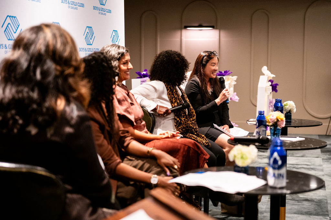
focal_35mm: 70
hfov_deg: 28.8
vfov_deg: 19.5
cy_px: 110
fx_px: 644
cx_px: 166
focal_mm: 70
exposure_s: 1/125
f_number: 3.2
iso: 2500
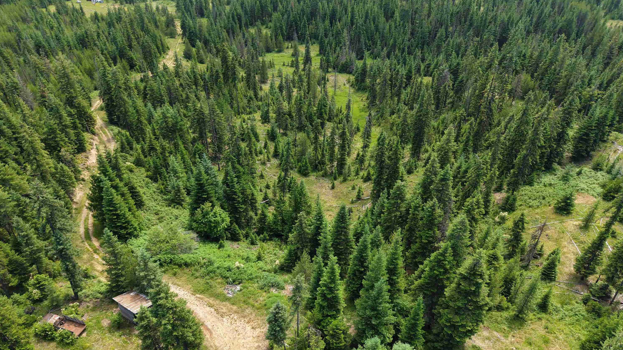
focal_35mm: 27
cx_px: 307
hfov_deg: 69.9
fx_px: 446
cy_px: 236
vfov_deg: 42.3
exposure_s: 1/640
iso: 100
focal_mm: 8.67
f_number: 1.8
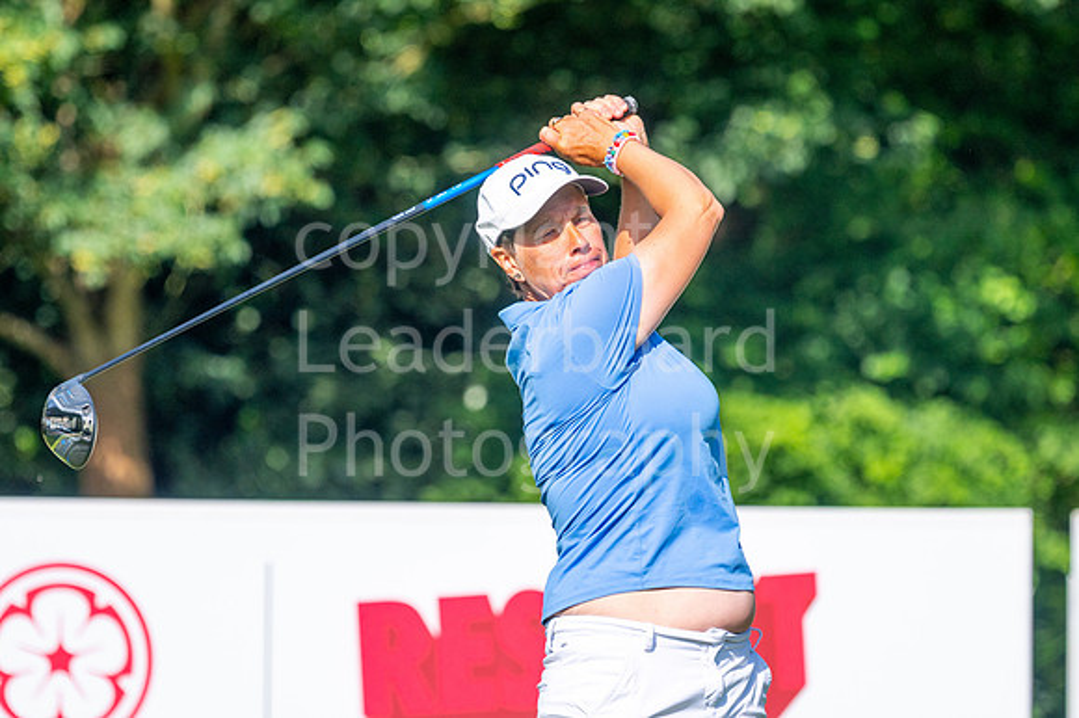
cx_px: 540
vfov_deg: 3.1
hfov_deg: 4.6
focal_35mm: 450
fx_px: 13479
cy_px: 359
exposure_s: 1/2000
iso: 200
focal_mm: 300
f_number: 5
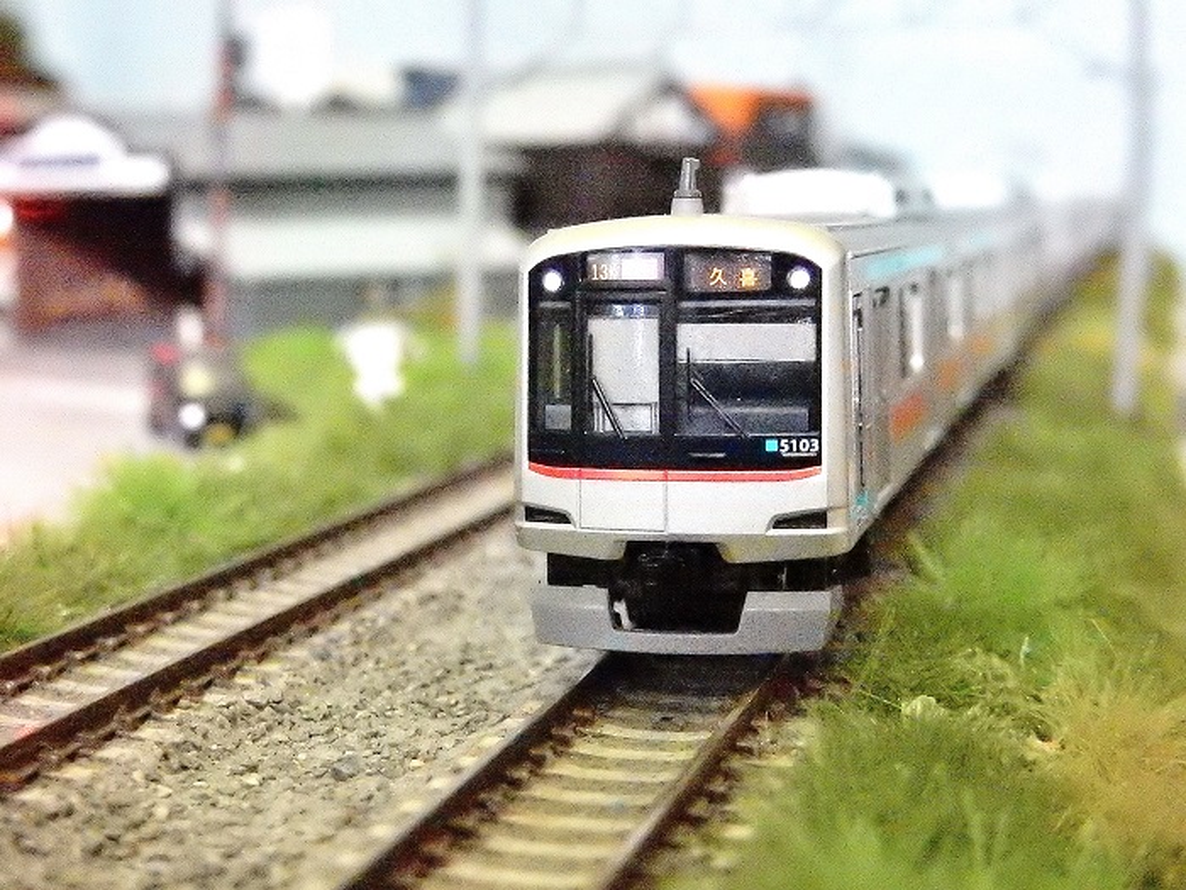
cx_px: 593
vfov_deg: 24.4
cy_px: 445
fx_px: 2056
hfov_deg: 32.2
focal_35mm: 60
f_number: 4.5
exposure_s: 1/320
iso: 6400
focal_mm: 10.7
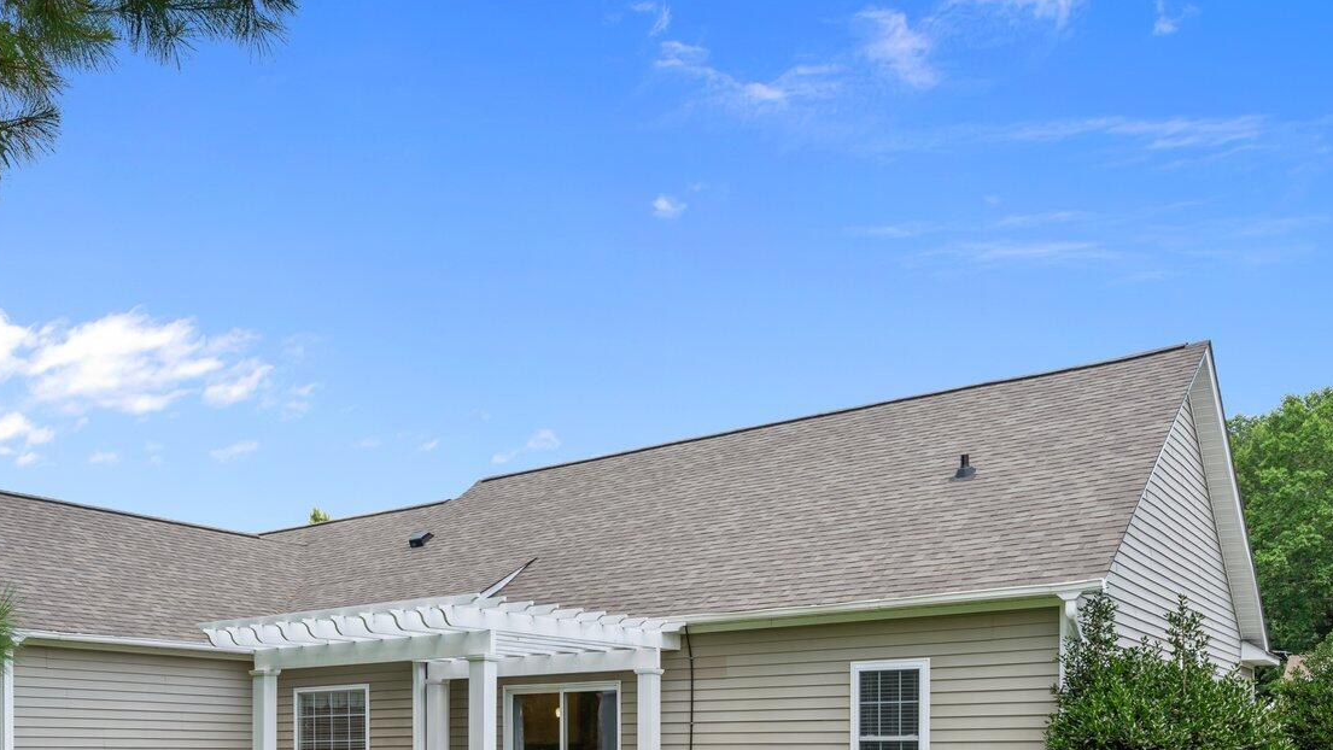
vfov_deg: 31.5
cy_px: 783
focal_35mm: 34
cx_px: 489
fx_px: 1201
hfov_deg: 57.3
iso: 200
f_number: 9
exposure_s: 1/125
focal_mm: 17.5
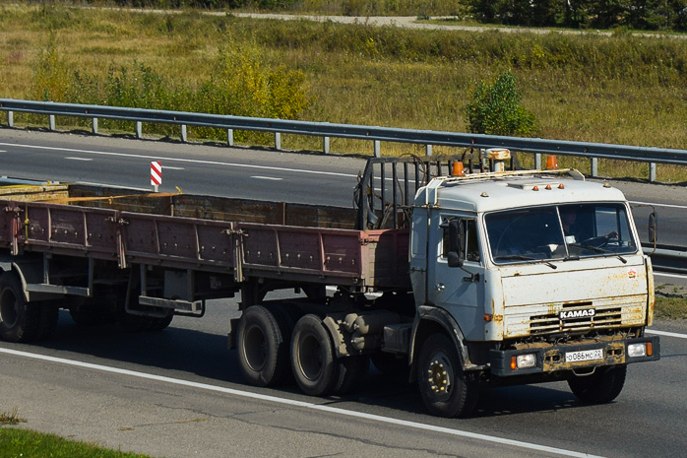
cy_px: 155
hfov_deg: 14.5
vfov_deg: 9.7
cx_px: 389
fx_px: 2706
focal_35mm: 142
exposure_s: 1/1000
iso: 100
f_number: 5.6
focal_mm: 55
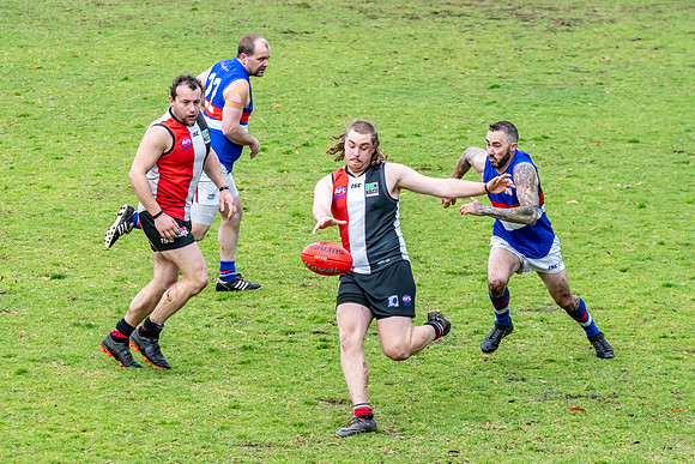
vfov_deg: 5.9
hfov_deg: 8.8
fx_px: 4522
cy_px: 241
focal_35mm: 234
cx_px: 333
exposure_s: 1/2000
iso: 1250
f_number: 7.1
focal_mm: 150
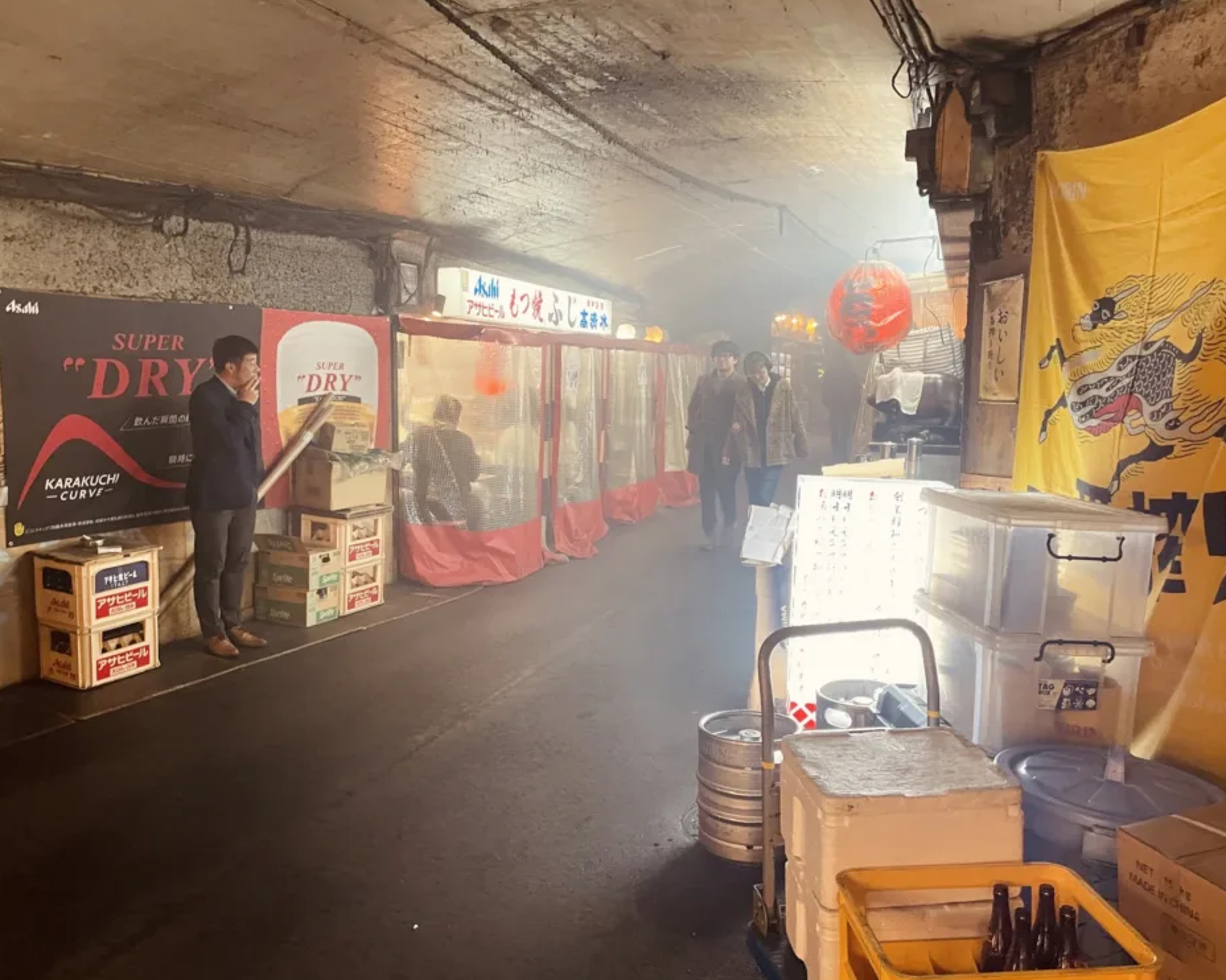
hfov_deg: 62.2
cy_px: 478
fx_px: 1016
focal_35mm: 28
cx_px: 605
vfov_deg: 51.5
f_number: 1.6
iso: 320
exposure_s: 1/50
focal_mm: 4.2
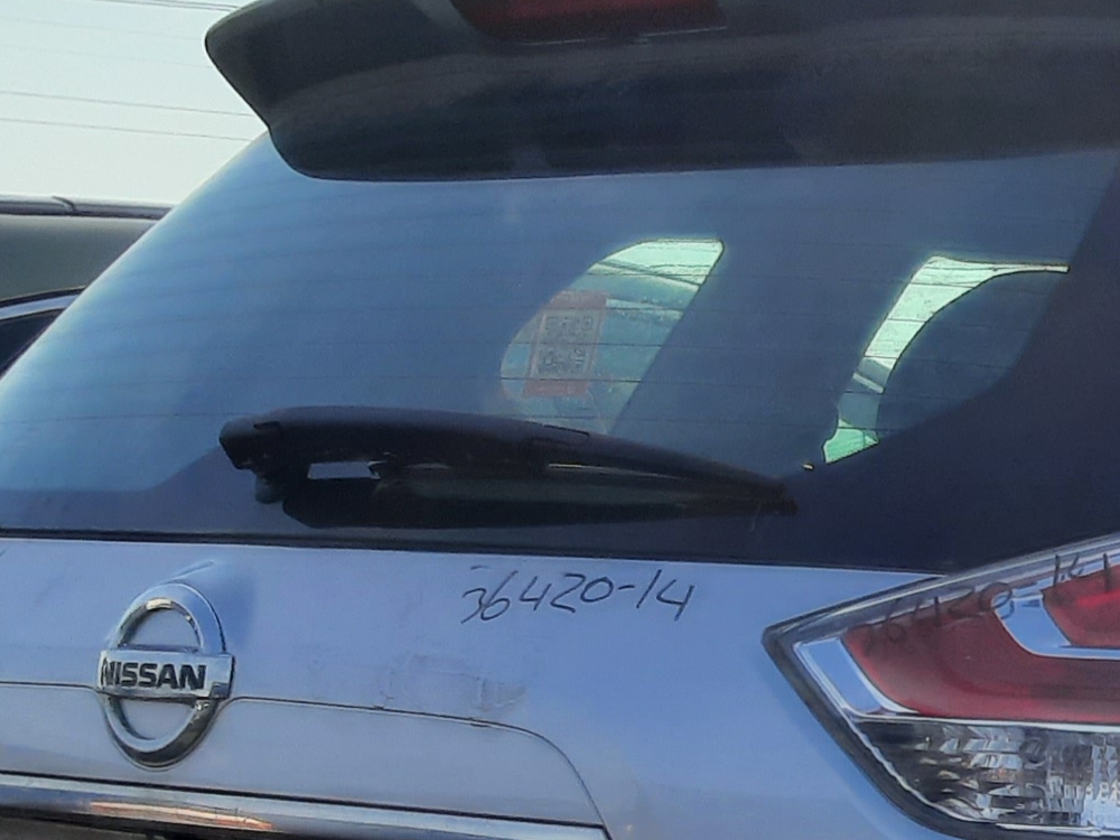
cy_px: 1044
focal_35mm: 104
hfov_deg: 17.7
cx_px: 1445
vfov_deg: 13.8
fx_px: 3365
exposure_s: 1/2049
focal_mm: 3.92
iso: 40
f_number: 1.7
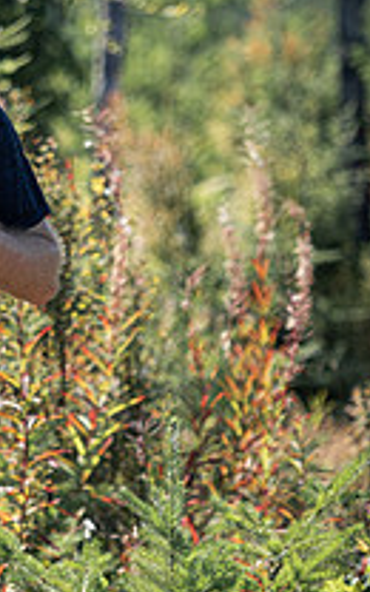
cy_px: 285
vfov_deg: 3.7
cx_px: -73
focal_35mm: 573
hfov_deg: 2.3
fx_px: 9245
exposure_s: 1/1000
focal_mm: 125
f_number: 2.8
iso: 200
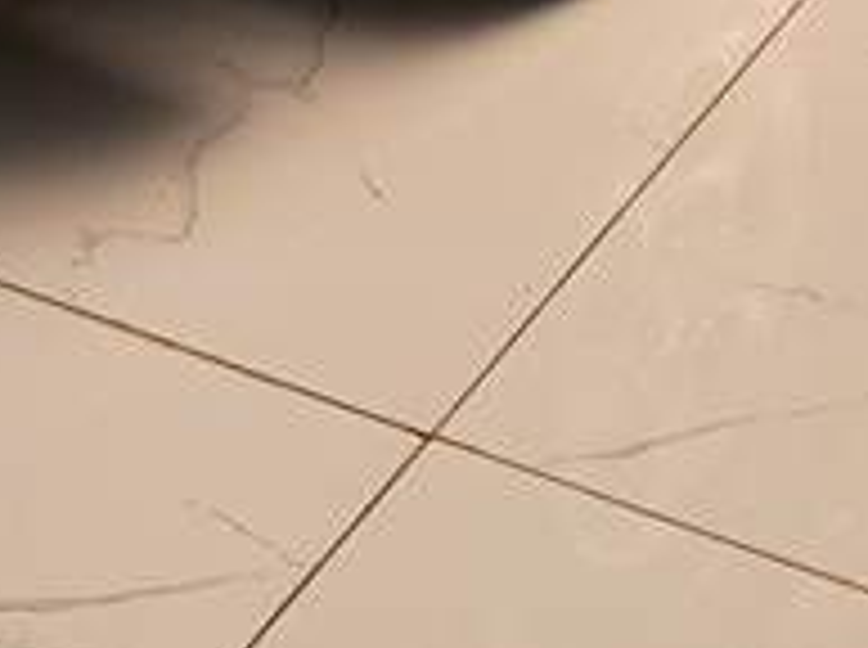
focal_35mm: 148
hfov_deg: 13.4
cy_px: -1024
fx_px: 3704
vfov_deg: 8.8
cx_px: 405
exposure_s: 1/129
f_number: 1.8
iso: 50
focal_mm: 5.23
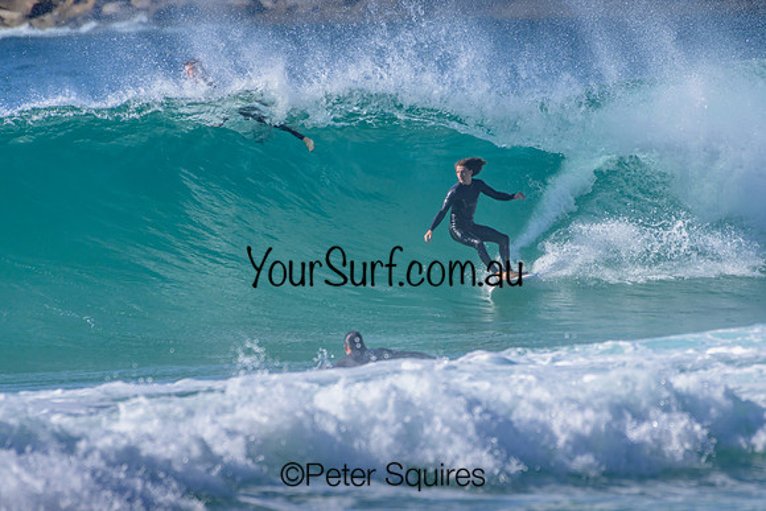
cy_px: 256
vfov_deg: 1.4
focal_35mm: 1000
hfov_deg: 2.1
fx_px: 21282
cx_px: 383
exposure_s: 1/2000
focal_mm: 1000
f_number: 11
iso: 1100
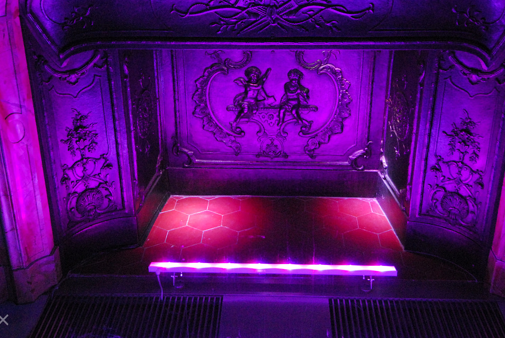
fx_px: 674
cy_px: 139
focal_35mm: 48
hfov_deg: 41.1
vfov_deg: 28.1
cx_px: 262
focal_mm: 22
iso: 1600
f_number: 5
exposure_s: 1/90
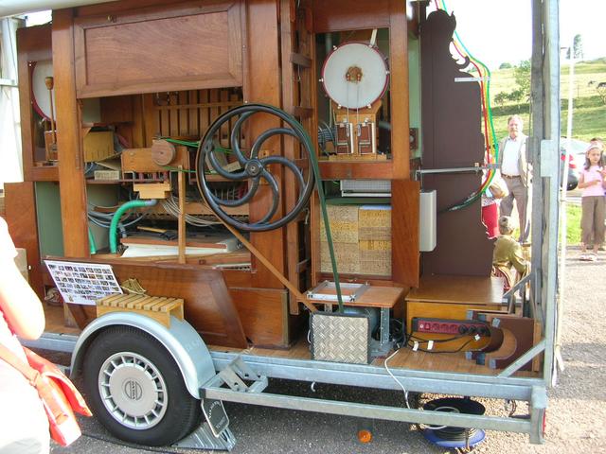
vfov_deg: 40.7
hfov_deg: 52.6
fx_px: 613
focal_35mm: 35
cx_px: 303
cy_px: 227
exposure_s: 1/117
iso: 50
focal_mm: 5.8
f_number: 2.8
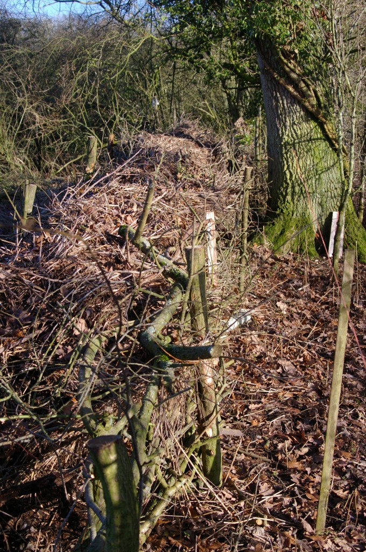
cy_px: 276
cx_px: 183
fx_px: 803
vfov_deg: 37.9
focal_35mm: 52
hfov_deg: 25.7
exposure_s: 1/90
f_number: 5.6
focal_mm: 35
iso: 200
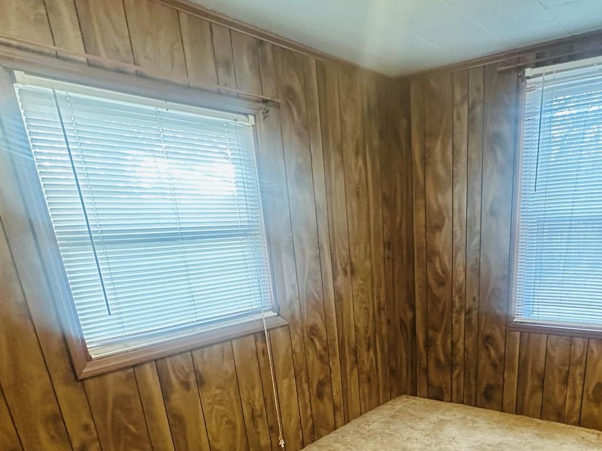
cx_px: 396
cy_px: 410
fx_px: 487
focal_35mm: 28
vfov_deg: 44.9
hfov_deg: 62.0
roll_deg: +2.5
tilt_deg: -21.1
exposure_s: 1/60
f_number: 2.2
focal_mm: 2.22
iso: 400
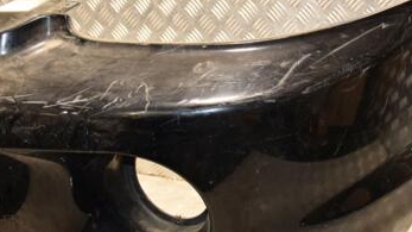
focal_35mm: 76
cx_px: 248
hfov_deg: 27.8
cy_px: 115
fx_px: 830
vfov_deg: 15.9
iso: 800
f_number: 5
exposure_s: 1/125
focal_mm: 28
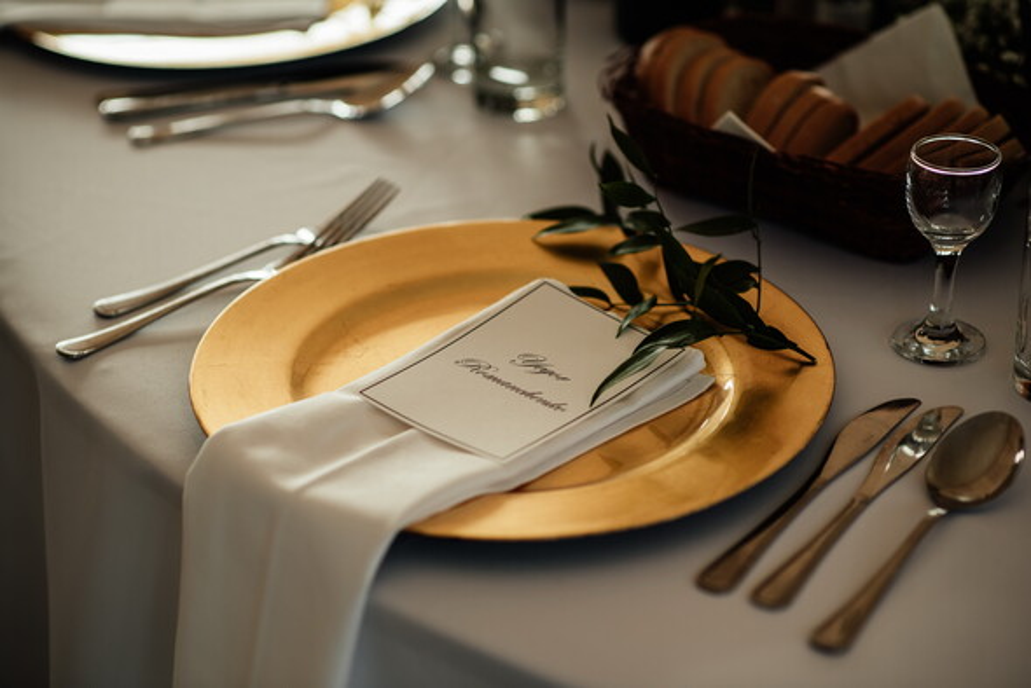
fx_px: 2435
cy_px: 344
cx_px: 516
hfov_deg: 23.9
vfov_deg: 16.1
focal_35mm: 85
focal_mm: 85
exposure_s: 1/640
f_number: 2.5
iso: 320
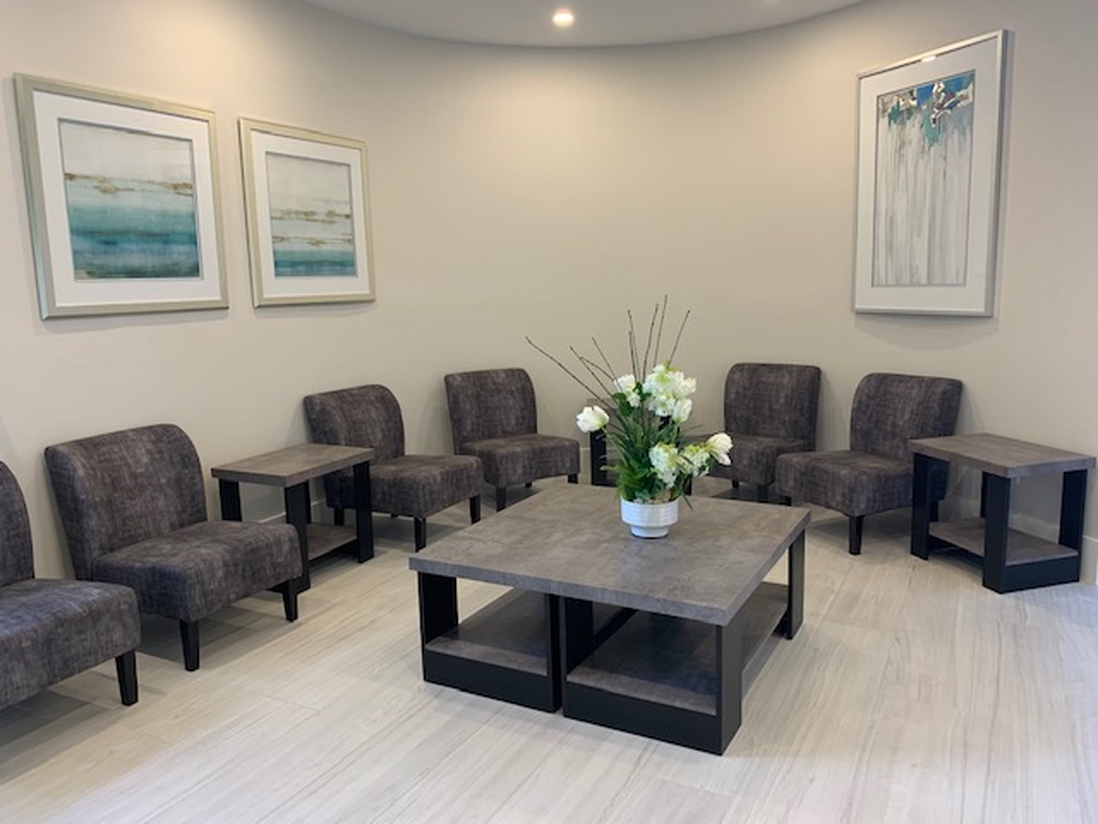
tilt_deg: -8.5
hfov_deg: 67.3
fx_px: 825
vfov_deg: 53.1
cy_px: 412
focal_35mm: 26
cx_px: 549
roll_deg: +1.7
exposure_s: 1/60
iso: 100
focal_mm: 4.25
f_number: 1.8
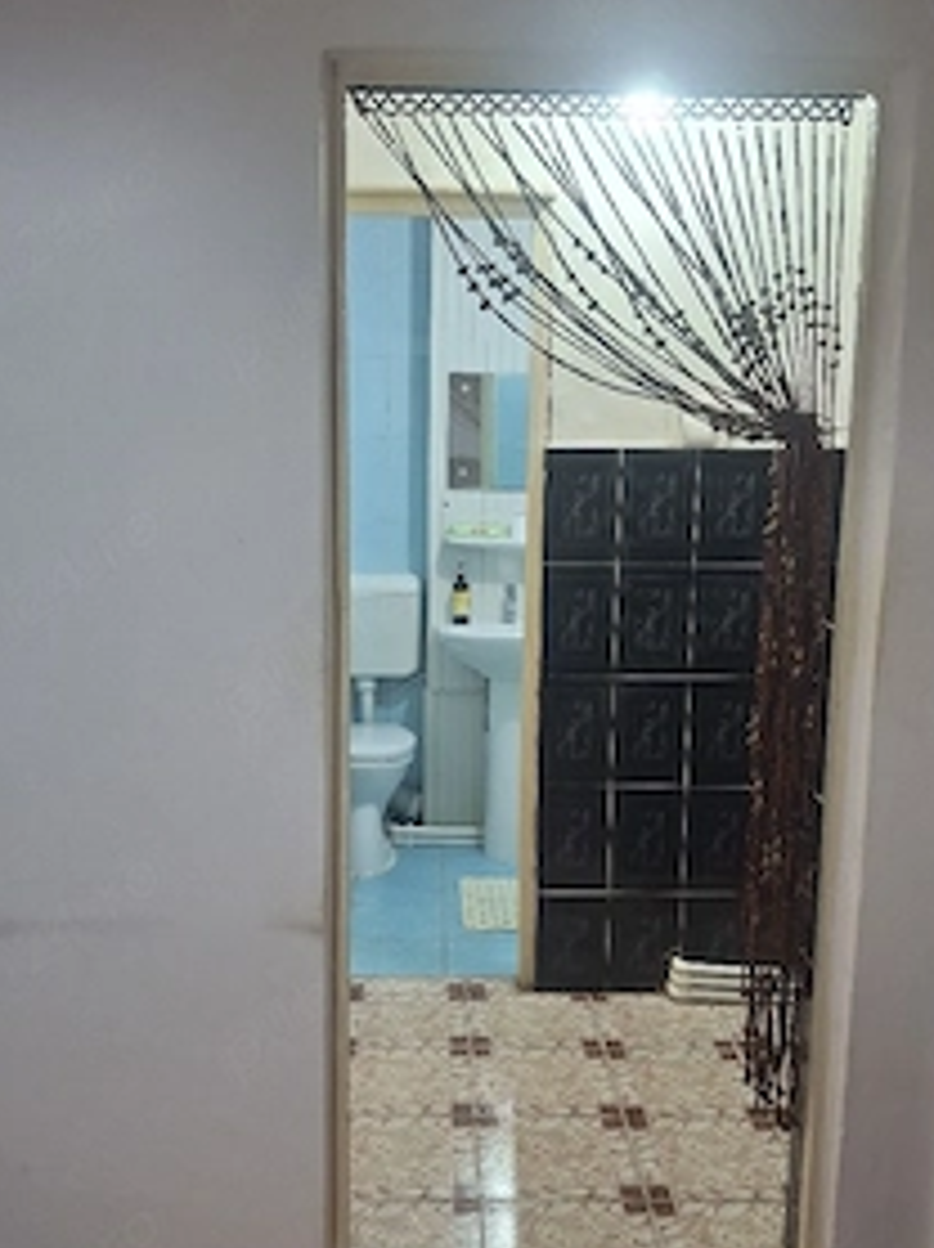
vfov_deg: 51.3
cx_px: 454
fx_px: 1297
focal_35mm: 36
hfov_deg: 39.6
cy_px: 669
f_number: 1.8
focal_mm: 4.69
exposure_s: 1/50
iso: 200
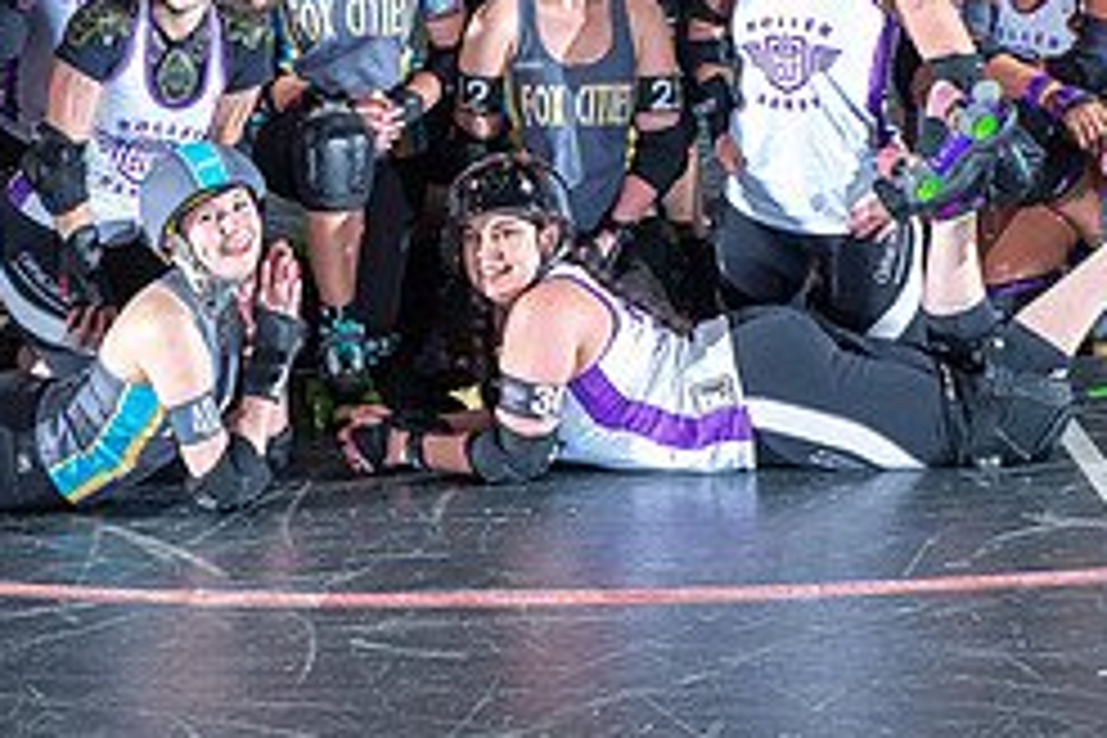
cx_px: 490
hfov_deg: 18.1
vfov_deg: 12.0
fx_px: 3474
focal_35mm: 113
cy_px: 43
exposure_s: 1/160
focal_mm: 48
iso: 800
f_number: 7.1
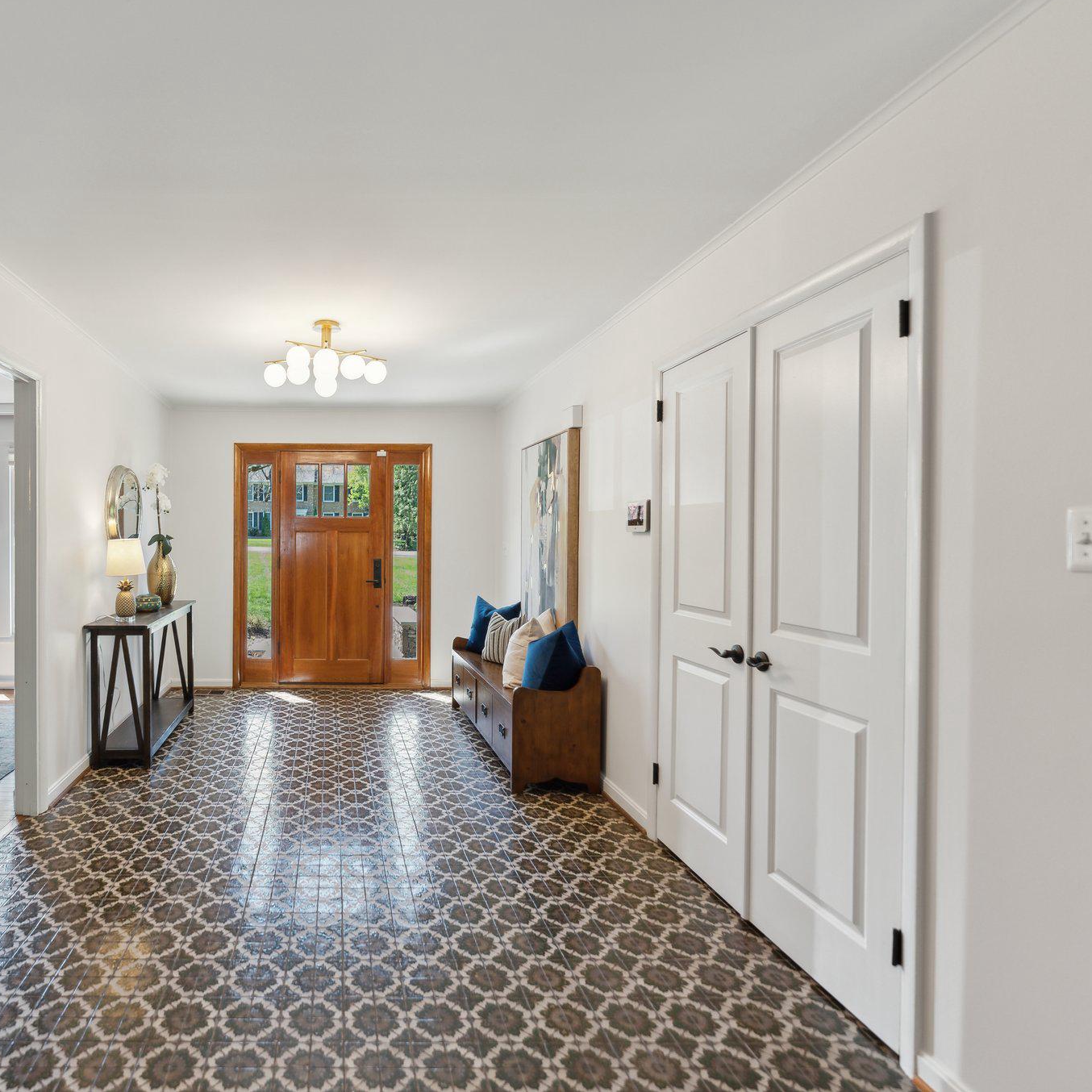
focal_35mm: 19
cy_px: 542
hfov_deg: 74.5
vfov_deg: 78.0
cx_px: 328
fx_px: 675
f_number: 2.8
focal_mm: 14.7
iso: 200
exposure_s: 1/100
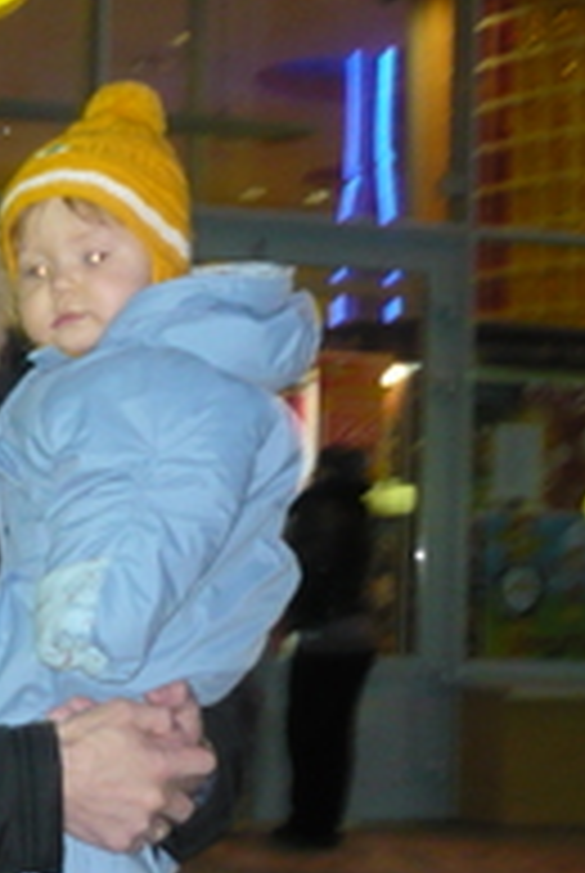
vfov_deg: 19.2
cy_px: 598
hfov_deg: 12.5
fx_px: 2574
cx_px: -212
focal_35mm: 106
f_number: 3
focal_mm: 7.2
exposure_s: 1/30
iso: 400
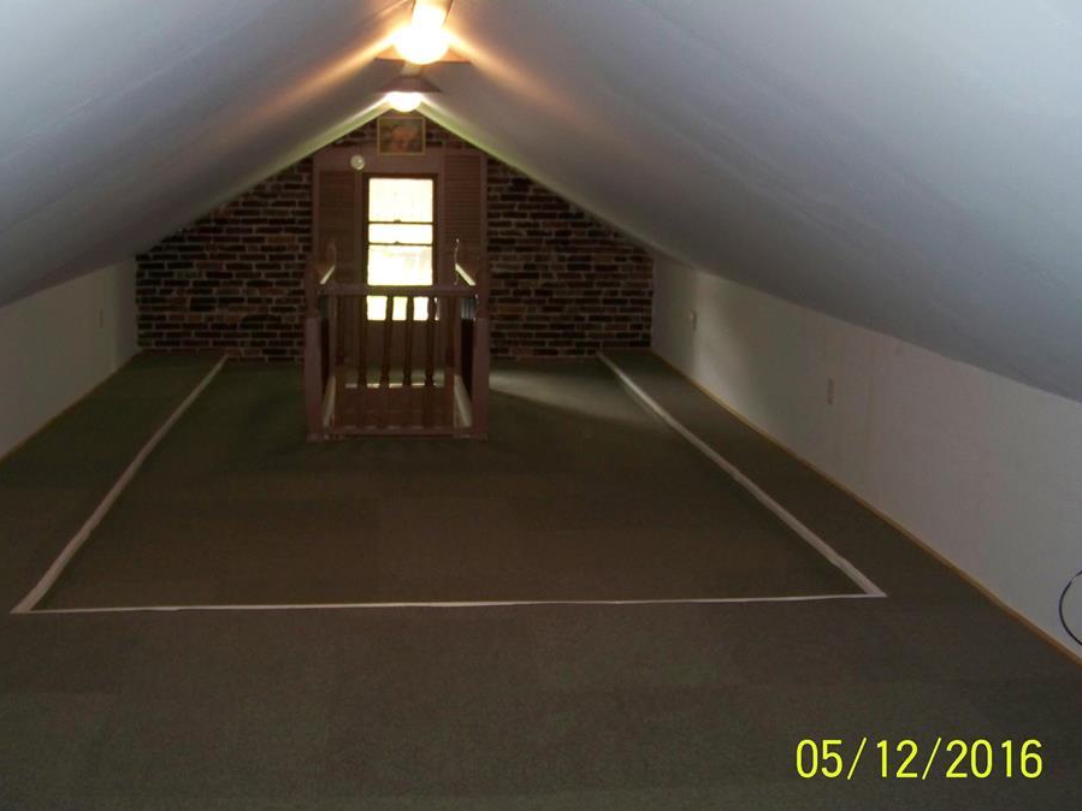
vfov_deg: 35.1
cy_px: 414
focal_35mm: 41
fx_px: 1281
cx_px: 498
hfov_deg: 45.7
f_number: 2.8
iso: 200
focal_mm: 5.85
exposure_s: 1/30
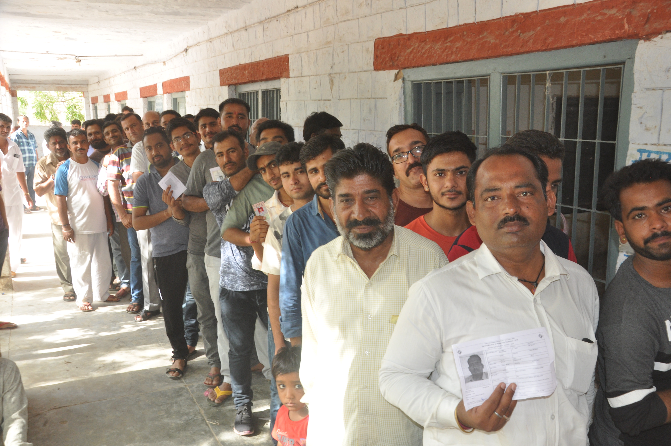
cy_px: 223
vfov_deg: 36.8
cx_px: 336
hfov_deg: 53.2
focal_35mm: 36
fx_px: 670
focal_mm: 24
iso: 640
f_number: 7.1
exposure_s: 1/50
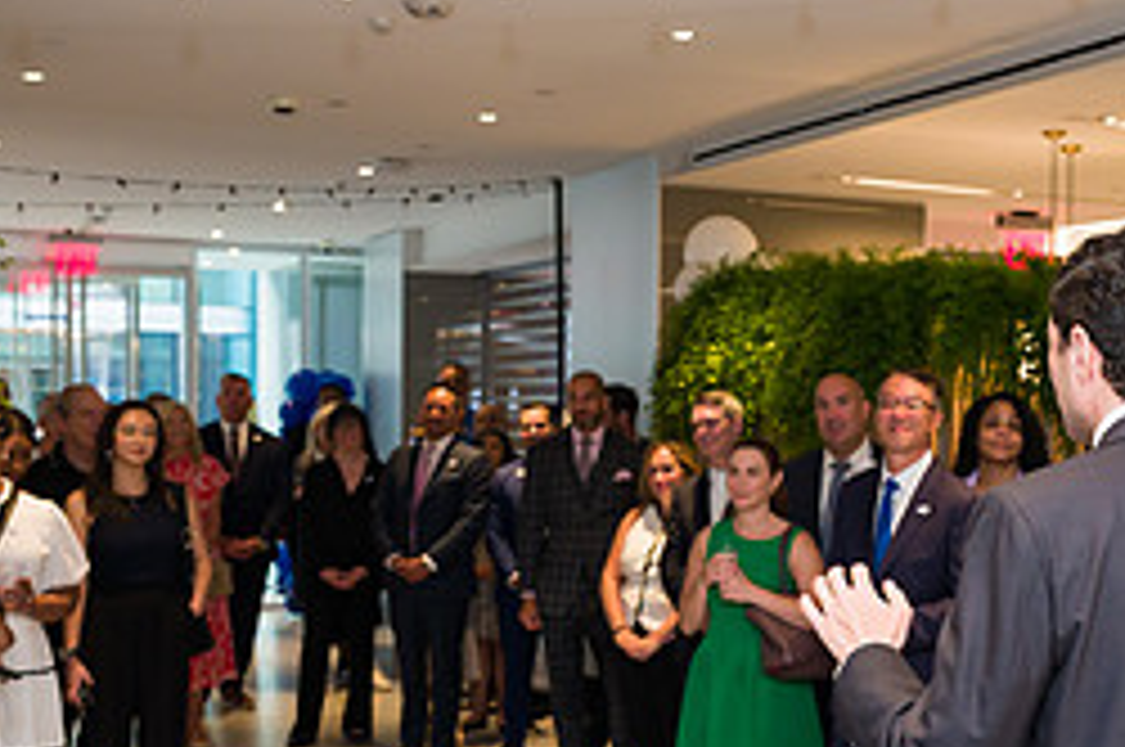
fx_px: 1873
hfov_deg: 32.7
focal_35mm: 60
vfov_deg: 22.5
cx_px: 868
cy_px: 454
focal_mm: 25.5
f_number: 3.5
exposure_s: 1/200
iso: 640
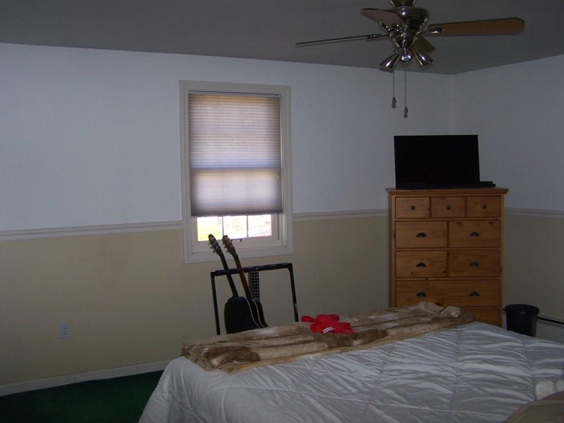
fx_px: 635
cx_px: 280
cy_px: 209
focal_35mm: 39
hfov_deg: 47.9
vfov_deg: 36.8
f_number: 2.8
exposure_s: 1/60
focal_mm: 6.3
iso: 80
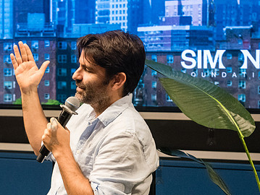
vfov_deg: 12.1
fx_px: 925
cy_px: 117
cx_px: 54
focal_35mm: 123
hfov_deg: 15.9
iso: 5000
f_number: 3.5
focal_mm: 62
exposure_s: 1/200
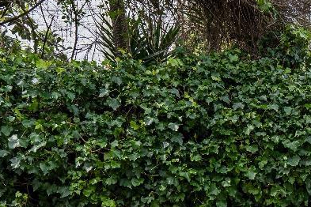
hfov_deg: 29.6
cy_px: 328
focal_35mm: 61
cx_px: 341
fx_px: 527
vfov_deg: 19.0
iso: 200
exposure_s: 1/250
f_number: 8
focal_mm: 16
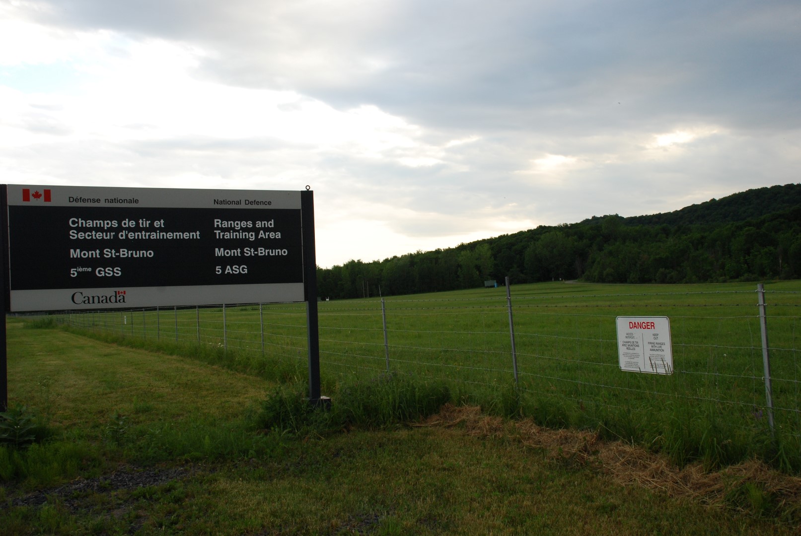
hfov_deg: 49.5
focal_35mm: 39
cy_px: 268
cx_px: 400
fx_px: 869
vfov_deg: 34.3
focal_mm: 26
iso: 400
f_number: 8
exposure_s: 1/60
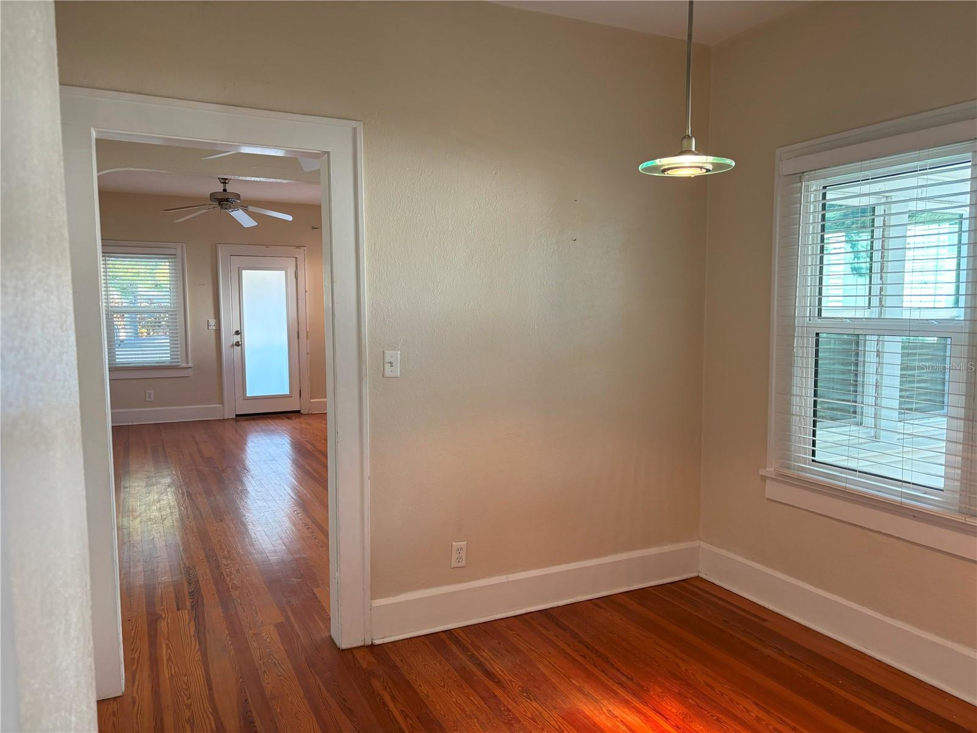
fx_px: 734
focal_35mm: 26
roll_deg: +0.2
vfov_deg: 53.1
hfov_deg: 67.3
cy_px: 366
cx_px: 488
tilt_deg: -5.9
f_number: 1.6
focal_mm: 5.96
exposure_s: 1/60
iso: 100
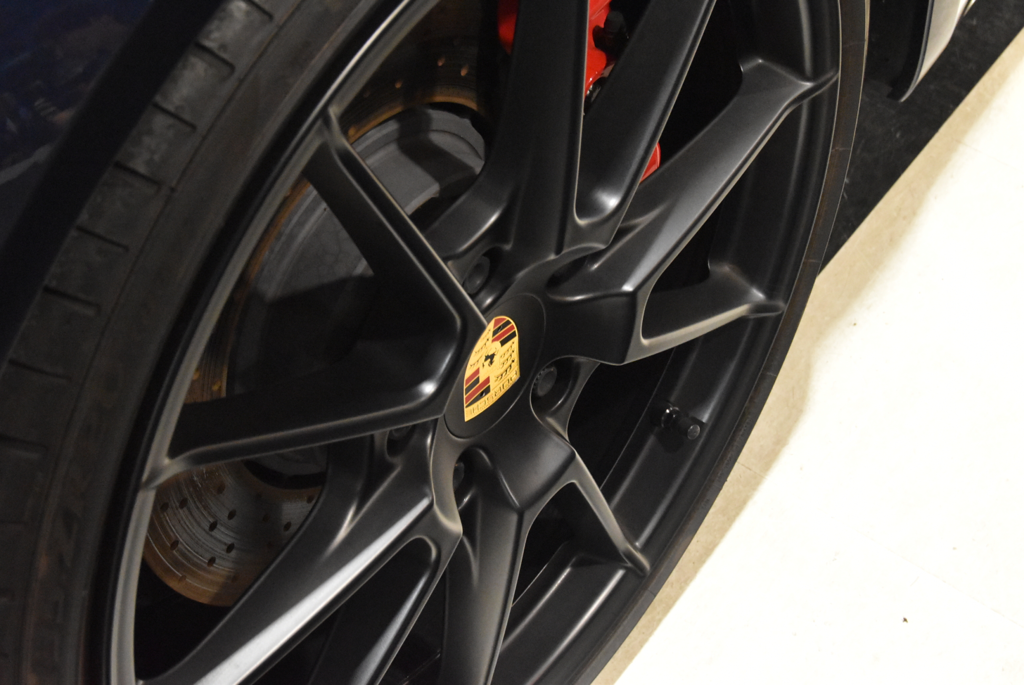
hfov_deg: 28.1
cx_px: 512
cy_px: 342
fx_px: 2049
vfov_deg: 19.0
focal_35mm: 72
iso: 6400
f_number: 8
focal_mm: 48
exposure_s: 1/30
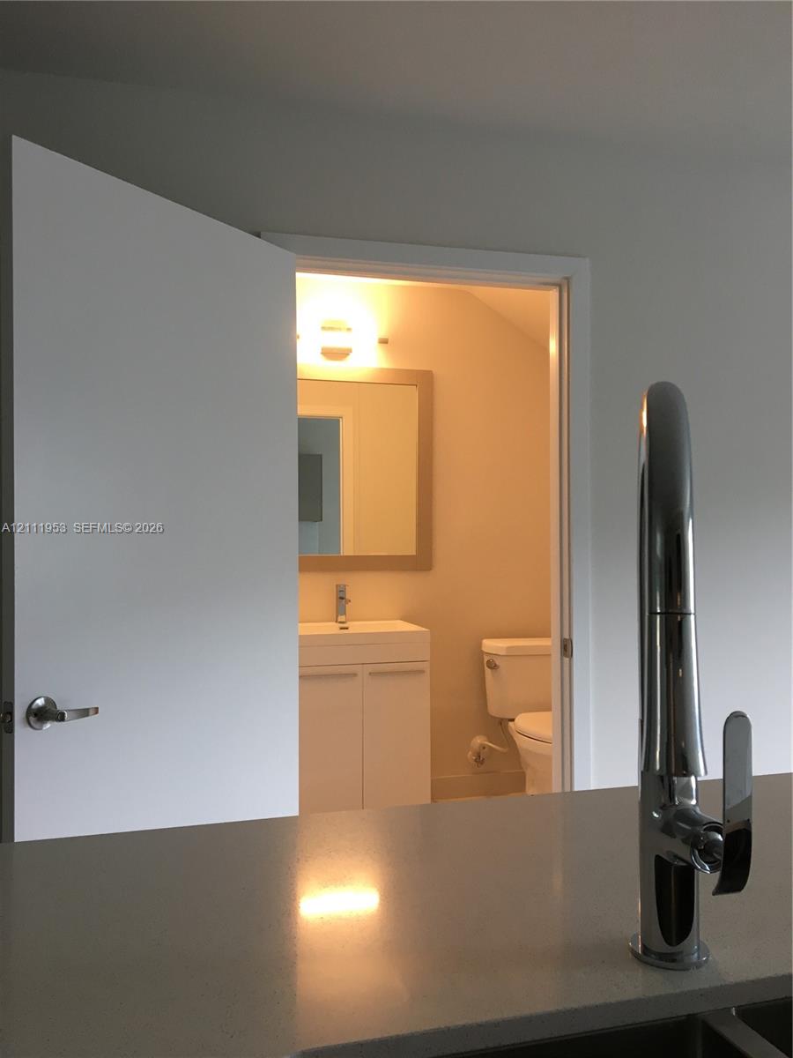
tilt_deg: +0.8
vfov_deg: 61.7
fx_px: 886
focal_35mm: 29
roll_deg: -1.4
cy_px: 529
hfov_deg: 48.2
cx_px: 396
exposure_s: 1/30
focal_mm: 4.15
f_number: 2.2
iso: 64
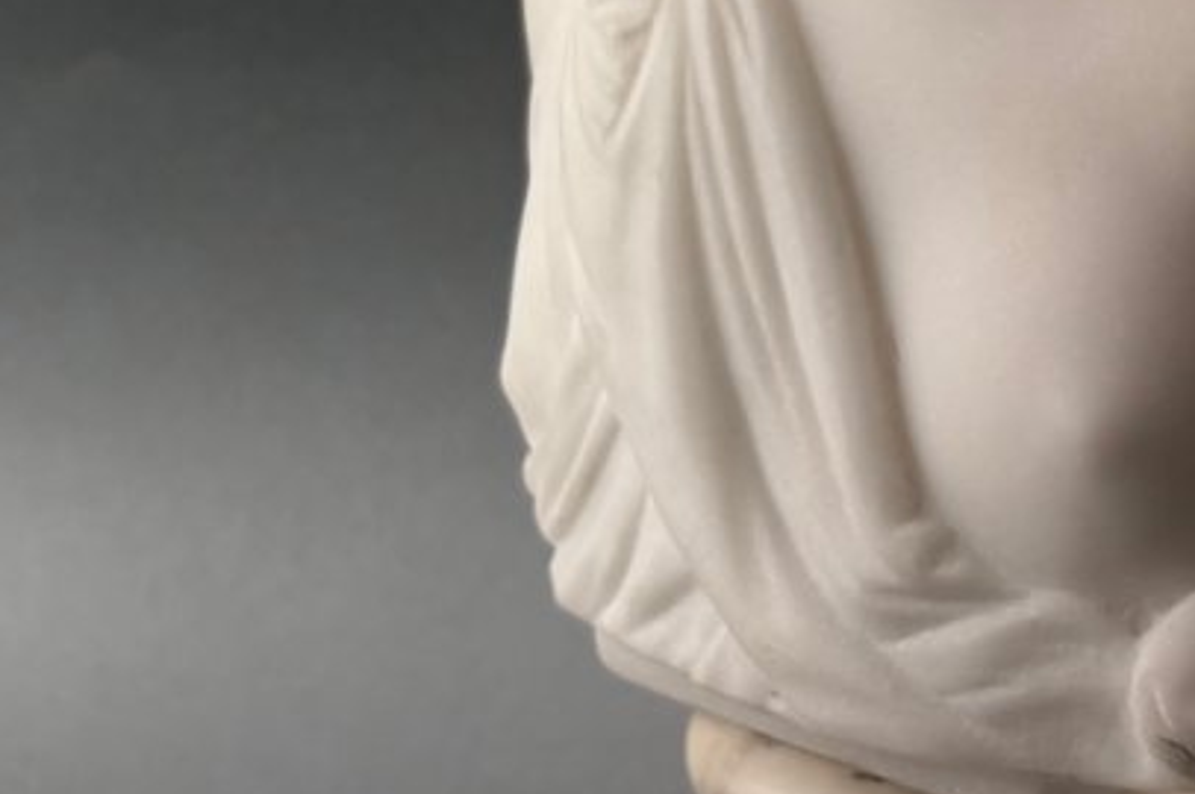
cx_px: 1013
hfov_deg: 24.8
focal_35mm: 80
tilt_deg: -5.2
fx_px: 2653
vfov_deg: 16.6
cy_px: -15
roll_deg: -0.2
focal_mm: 5.96
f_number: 1.6
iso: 80
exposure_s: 1/50
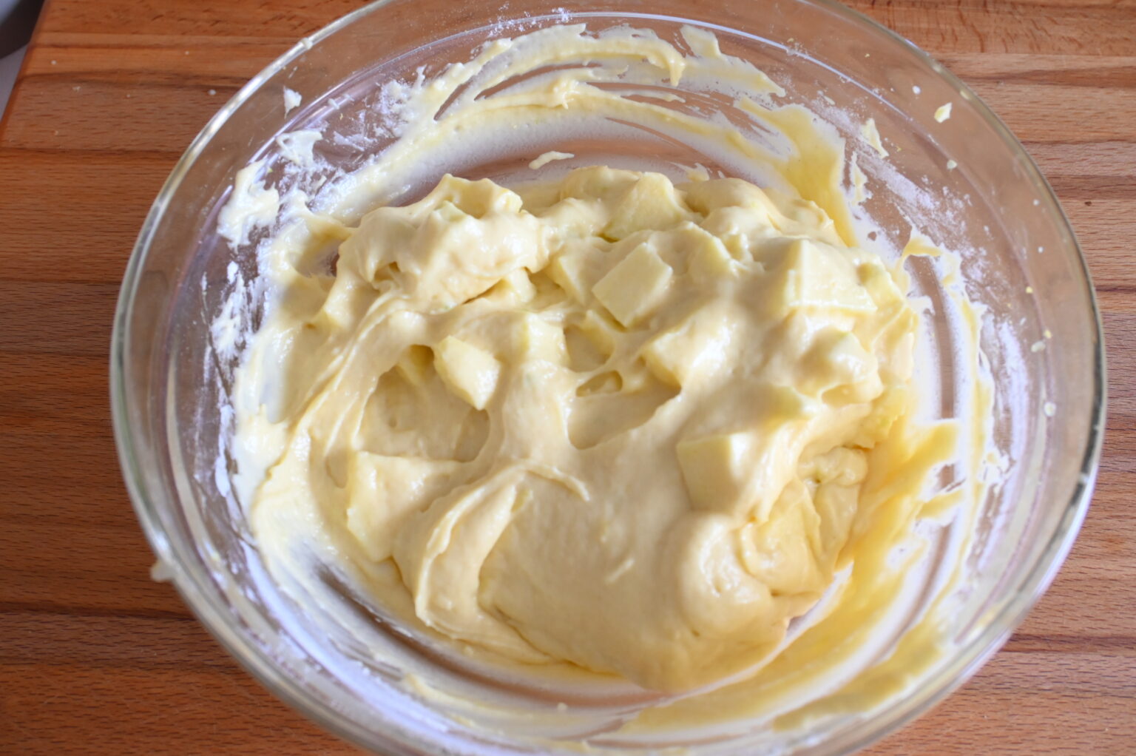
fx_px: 1135
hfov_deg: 53.2
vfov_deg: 36.8
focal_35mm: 36
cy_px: 378
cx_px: 568
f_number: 6.3
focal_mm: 24
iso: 800
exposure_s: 1/60
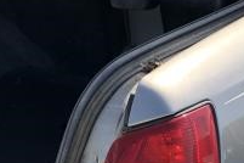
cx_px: 93
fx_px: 786
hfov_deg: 17.6
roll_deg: +2.4
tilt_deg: -30.9
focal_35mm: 116
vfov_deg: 11.0
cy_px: 291
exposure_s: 1/440
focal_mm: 3.99
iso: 20
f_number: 1.8
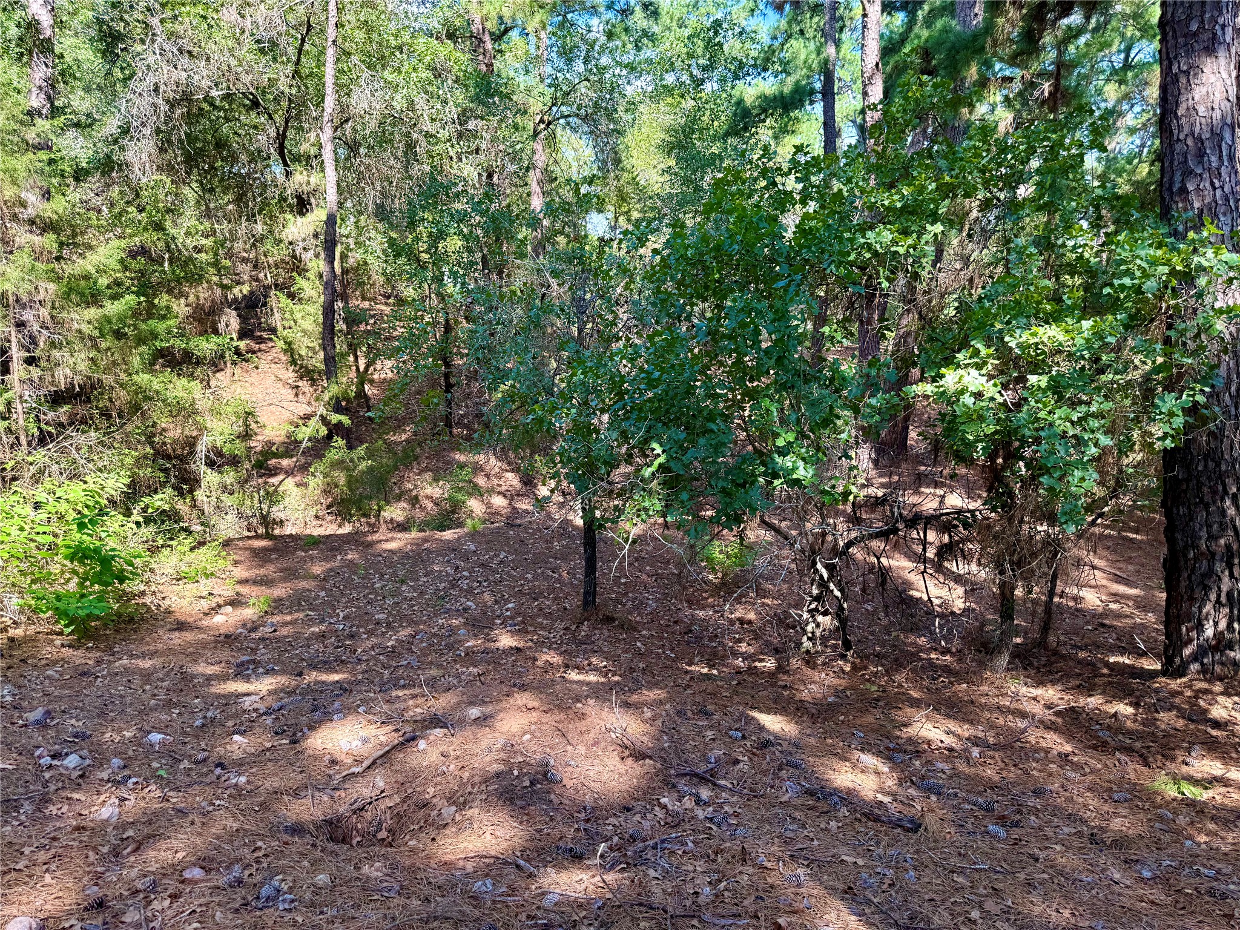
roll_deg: +0.1
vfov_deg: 56.8
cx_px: 620
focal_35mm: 24
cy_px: 465
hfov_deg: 71.6
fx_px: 860
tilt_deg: -14.9
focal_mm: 6.76
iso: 80
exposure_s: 1/372
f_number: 1.78
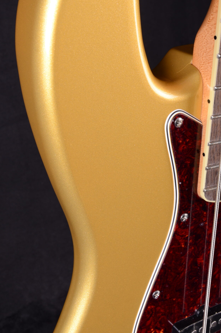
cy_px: 127
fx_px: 638
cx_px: 136
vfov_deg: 29.2
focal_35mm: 69
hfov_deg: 19.6
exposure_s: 1/200
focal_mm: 34
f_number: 13
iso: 200
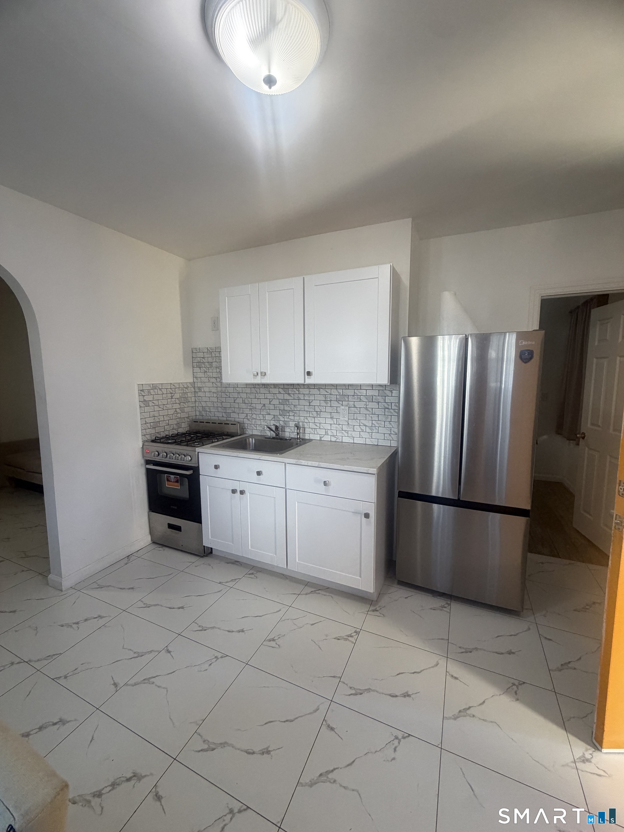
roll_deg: +0.0
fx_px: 336
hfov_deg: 85.7
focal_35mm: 14
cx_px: 312
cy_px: 416
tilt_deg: -6.2
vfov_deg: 102.1
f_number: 2.2
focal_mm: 2.22
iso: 200
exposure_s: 1/120
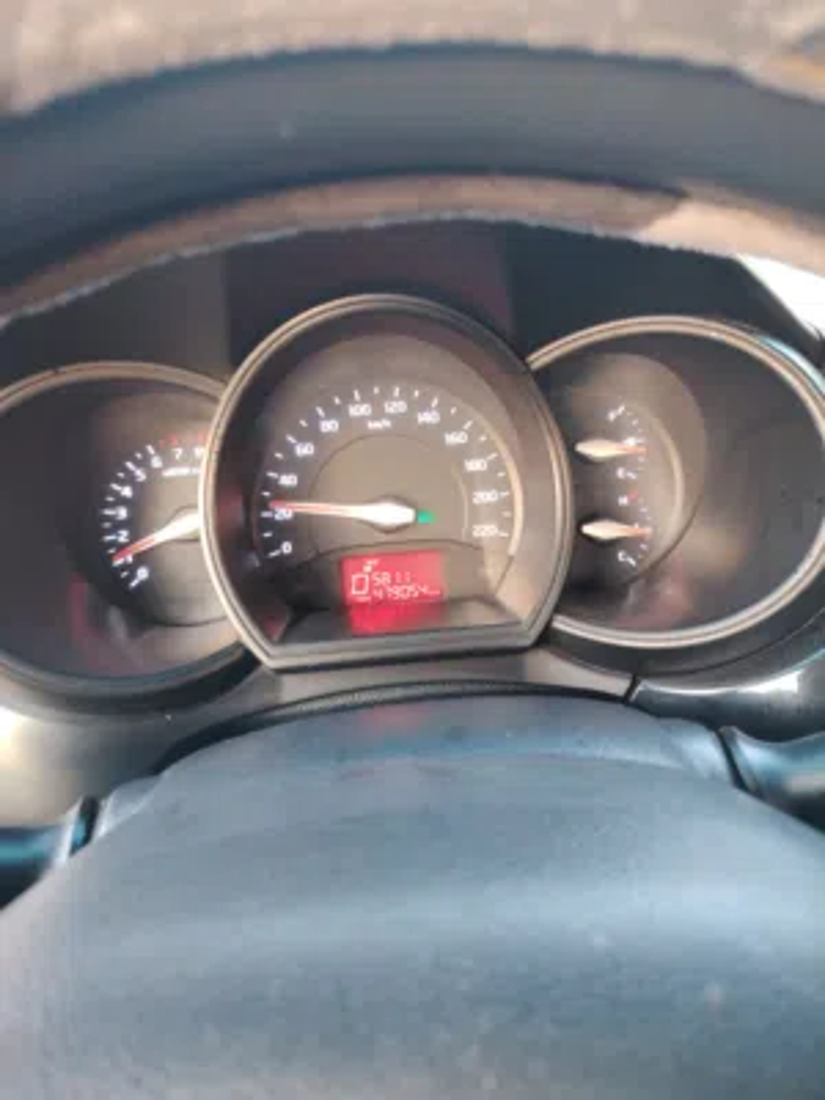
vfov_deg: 71.6
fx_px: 763
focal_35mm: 24
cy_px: 550
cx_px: 412
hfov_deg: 56.8
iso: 448
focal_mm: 5.25
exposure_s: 1/25
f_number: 1.75
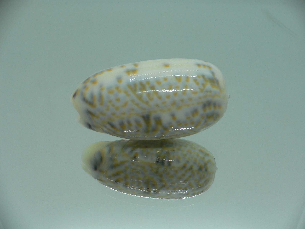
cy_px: 114
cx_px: 152
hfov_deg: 52.6
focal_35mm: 35
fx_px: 308
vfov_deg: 40.7
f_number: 2.8
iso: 80
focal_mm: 4.6
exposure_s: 1/60
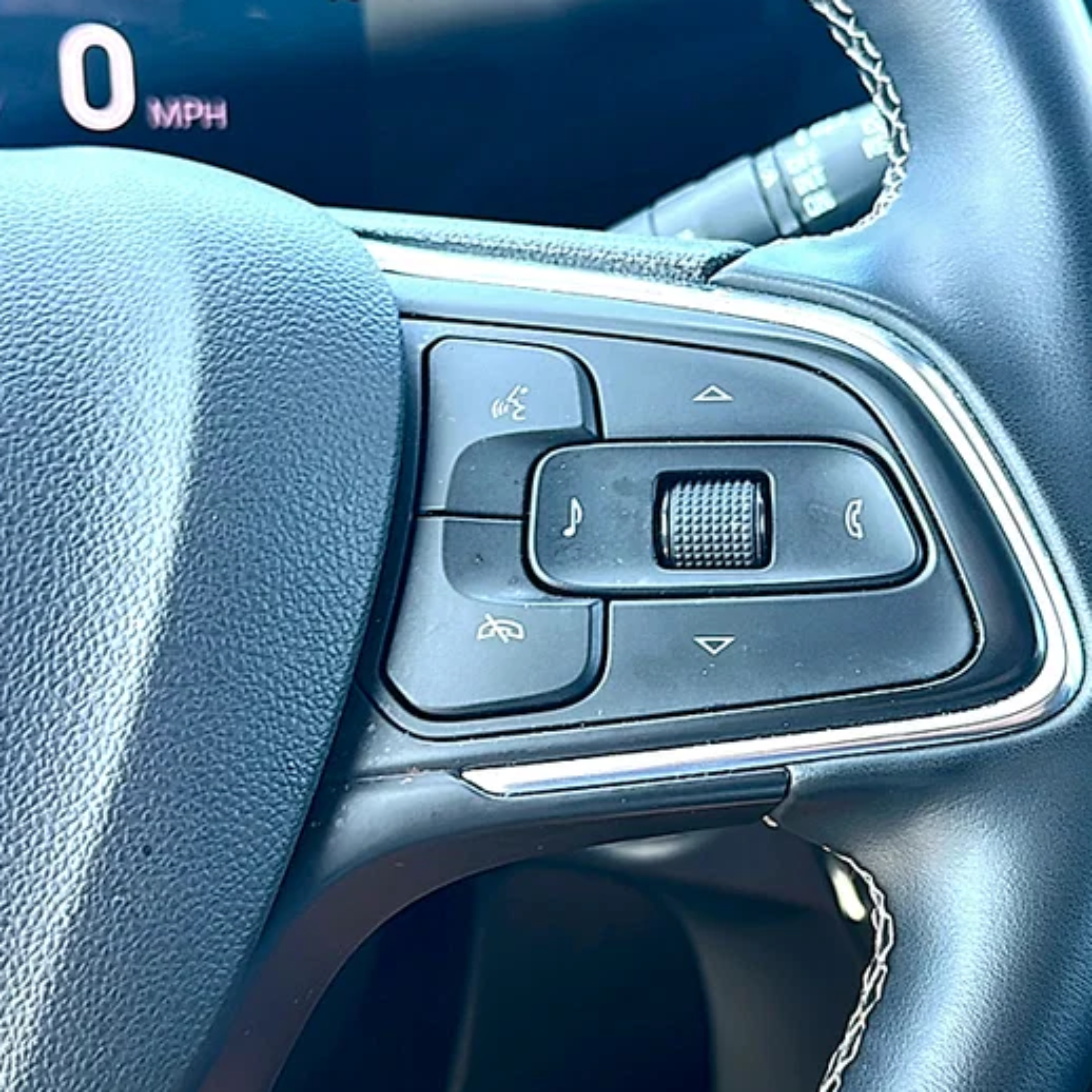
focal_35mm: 43
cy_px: 545
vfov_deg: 39.2
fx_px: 1535
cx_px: 696
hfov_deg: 38.9
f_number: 1.78
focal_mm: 6.86
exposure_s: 1/61
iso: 64
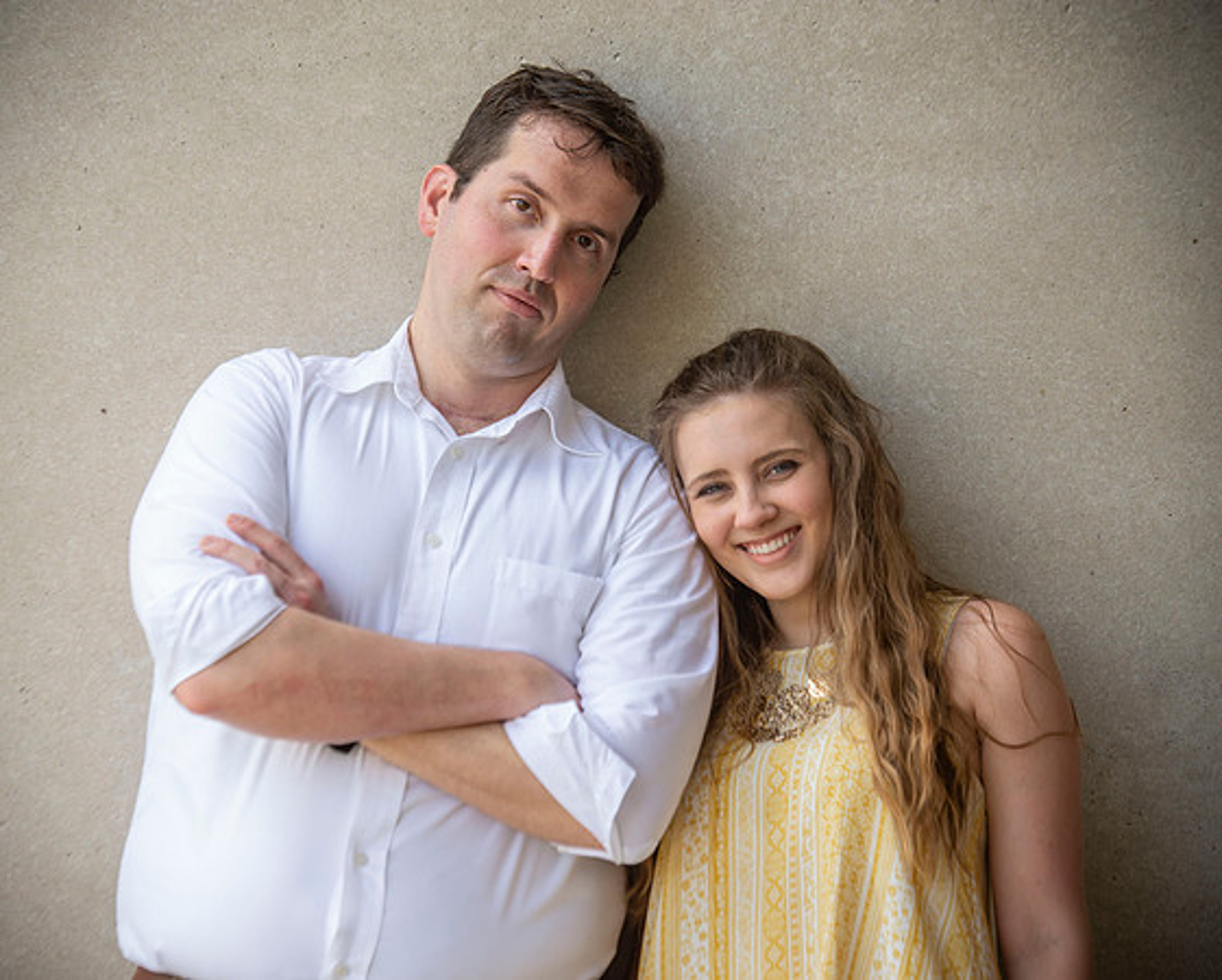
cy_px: 490
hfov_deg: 13.1
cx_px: 559
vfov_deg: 10.5
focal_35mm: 147
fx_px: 5313
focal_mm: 130
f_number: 5
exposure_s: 1/250
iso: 250
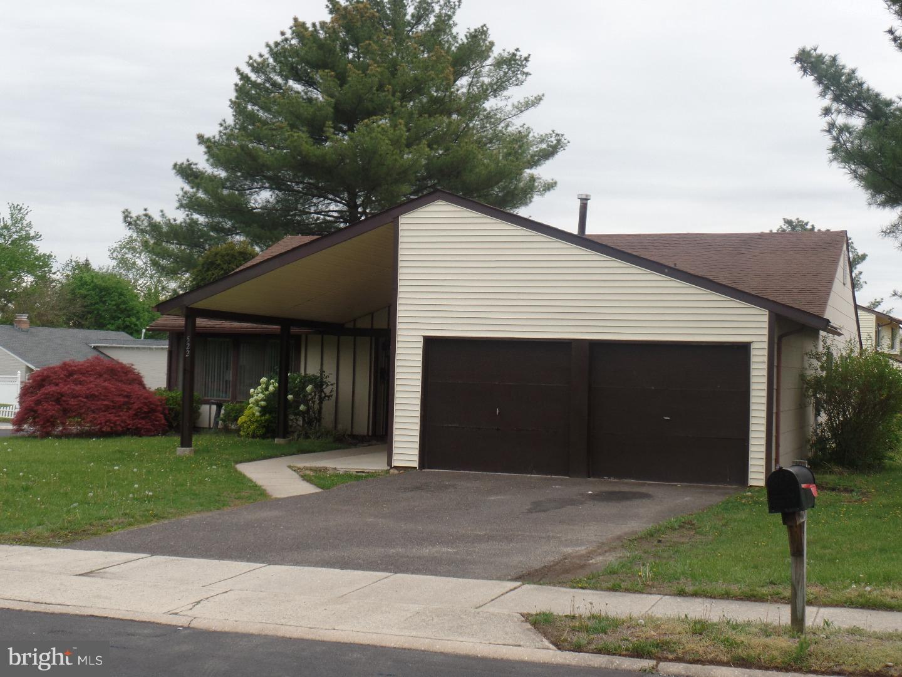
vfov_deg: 28.0
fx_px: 1355
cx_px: 451
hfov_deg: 36.8
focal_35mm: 52
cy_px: 338
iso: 80
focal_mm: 9.2
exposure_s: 1/250
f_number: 3.4
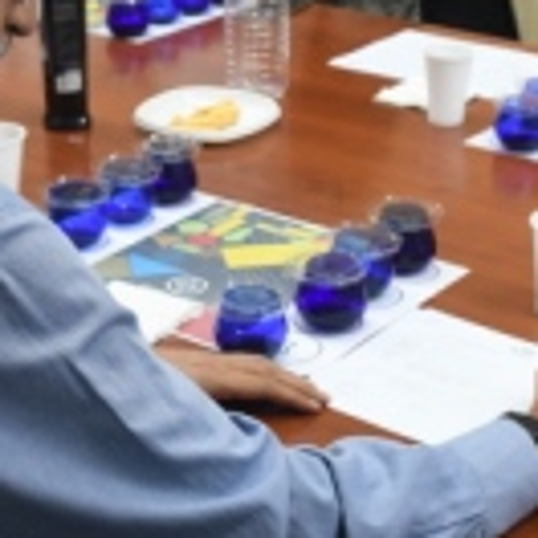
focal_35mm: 95
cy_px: 153
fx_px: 1670
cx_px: 171
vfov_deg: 18.2
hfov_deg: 18.2
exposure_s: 1/80
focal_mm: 22
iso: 1250
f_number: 4
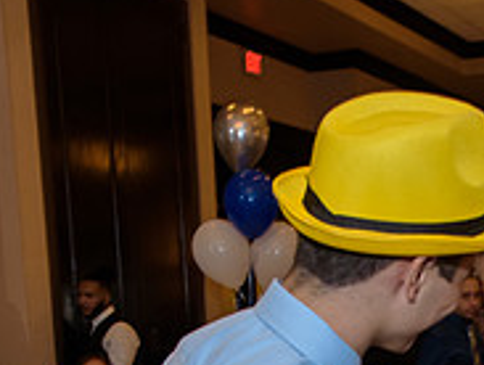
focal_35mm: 73
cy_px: 451
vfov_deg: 19.0
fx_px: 1023
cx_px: 492
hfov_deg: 25.2
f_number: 3.2
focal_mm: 24
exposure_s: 1/125
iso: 1600
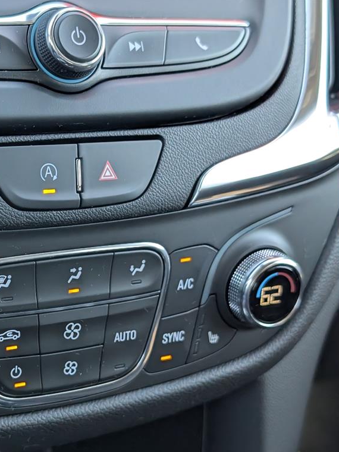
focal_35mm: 66
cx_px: 40
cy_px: 227
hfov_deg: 21.8
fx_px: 862
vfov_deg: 29.4
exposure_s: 1/588
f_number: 1.68
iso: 518
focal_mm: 6.9
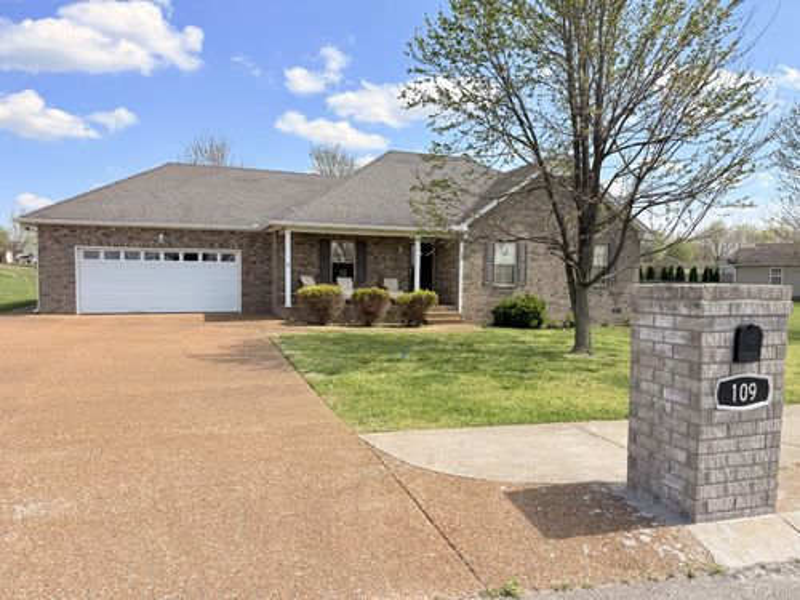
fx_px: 555
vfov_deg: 56.8
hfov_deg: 71.6
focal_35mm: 24
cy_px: 300
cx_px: 400
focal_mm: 6.76
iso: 80
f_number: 1.78
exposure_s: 1/3759
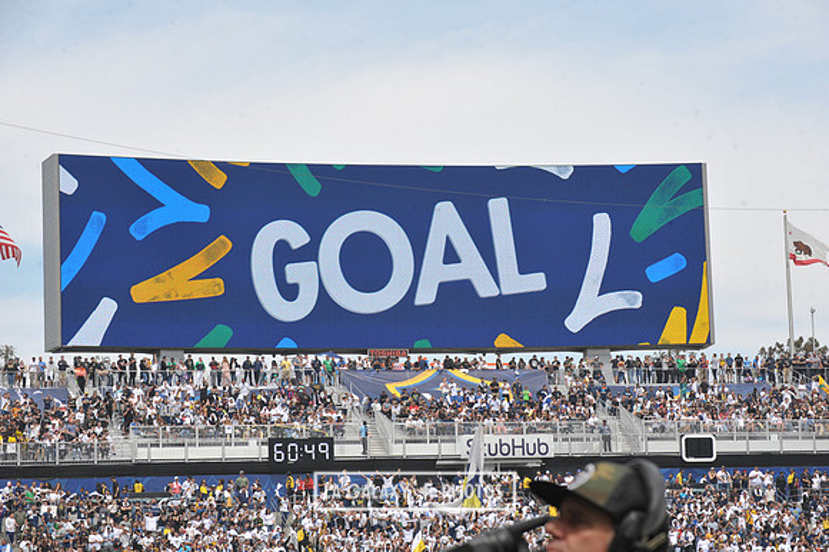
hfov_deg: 17.7
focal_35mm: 116
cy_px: 276
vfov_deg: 11.8
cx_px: 414
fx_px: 2670
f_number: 10
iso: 320
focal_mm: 116
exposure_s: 1/400
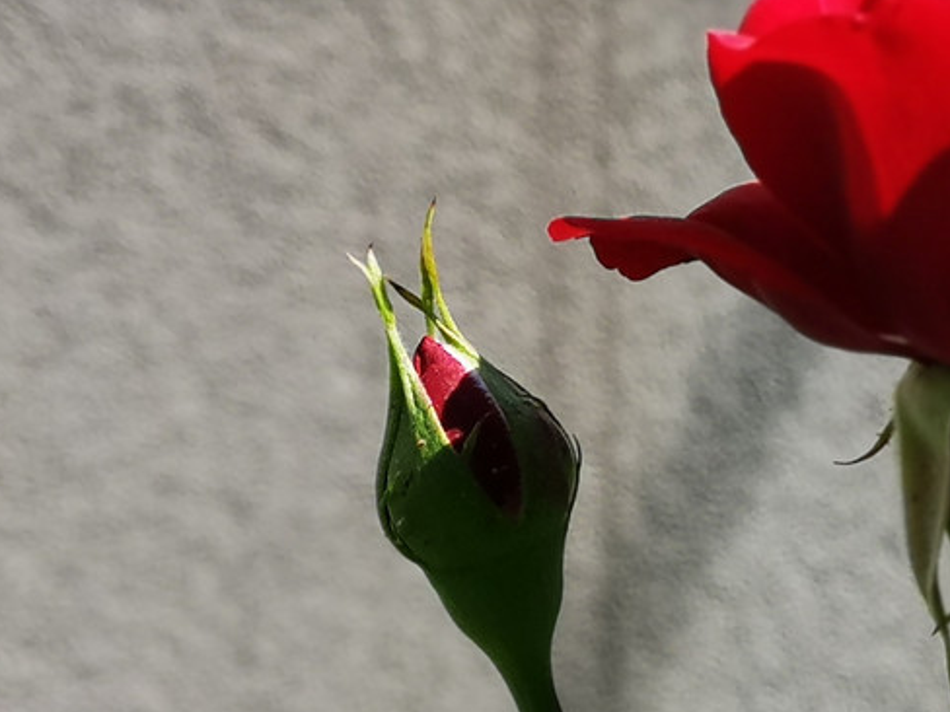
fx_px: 3238
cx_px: 887
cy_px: 549
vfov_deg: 12.5
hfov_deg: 16.4
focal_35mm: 118
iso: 50
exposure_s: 1/1079
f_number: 4
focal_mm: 3.95
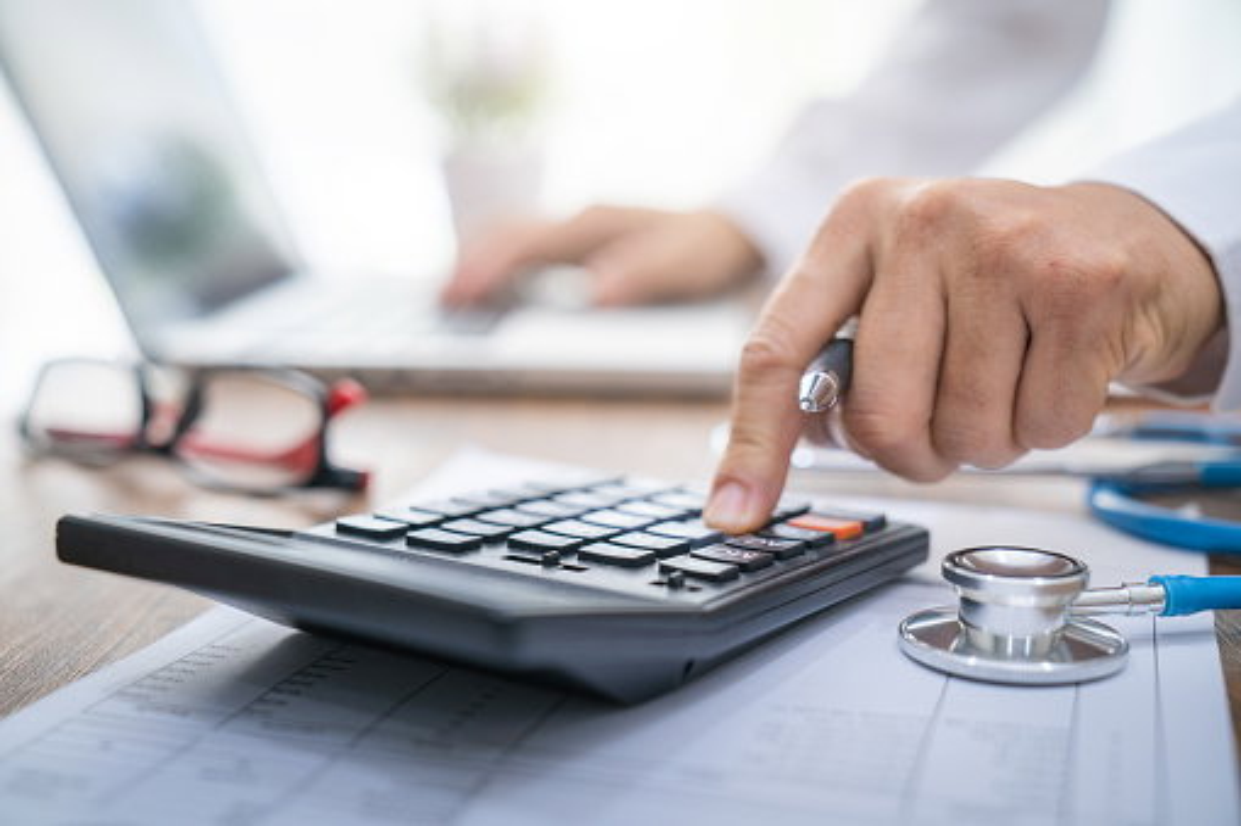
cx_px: 620
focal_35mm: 48
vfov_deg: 28.1
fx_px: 1654
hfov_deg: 41.1
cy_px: 413
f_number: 3.2
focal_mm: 48
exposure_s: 1/50
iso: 200
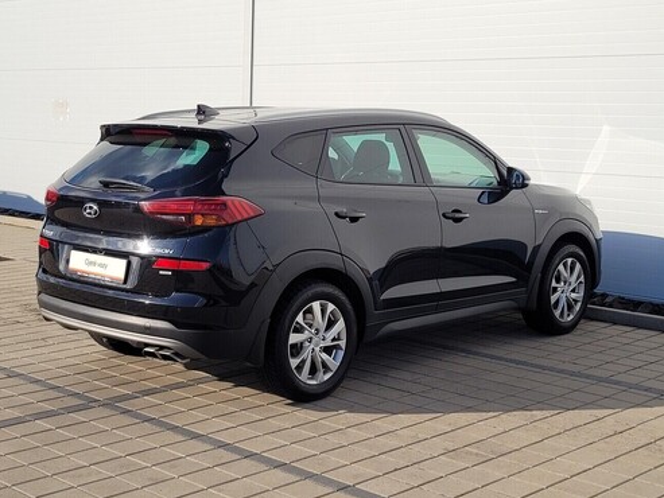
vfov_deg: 48.2
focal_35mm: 29
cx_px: 317
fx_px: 556
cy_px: 224
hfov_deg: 61.6
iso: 40
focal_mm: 5.4
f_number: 1.8
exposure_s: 1/2116
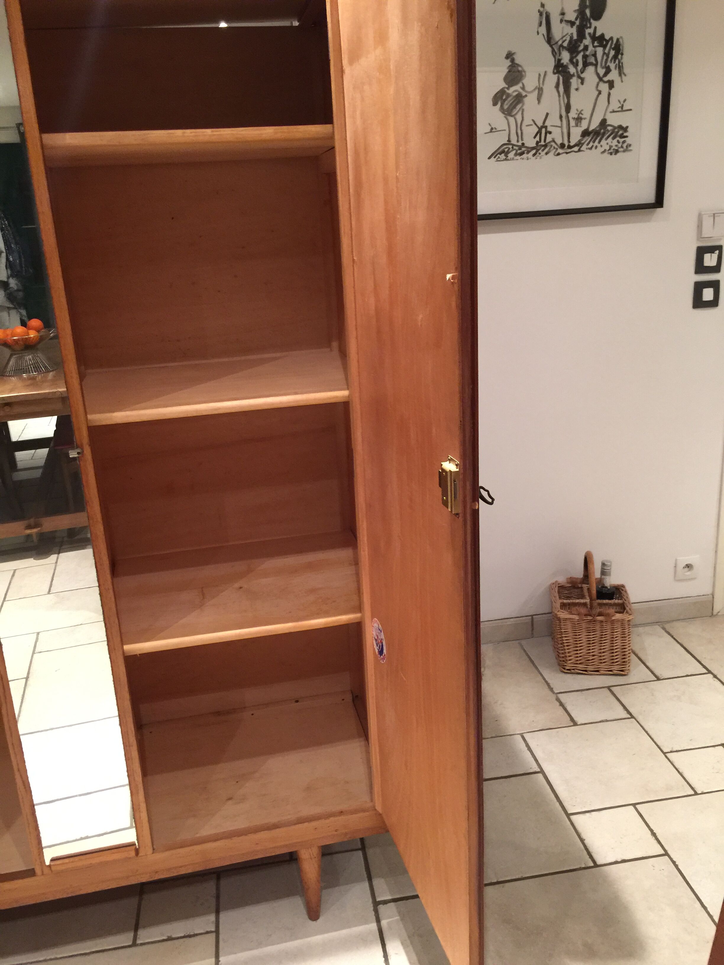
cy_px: 482
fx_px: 809
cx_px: 362
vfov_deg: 61.7
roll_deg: +2.9
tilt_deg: -16.6
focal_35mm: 29
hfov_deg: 48.2
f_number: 2.2
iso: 100
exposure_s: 1/10
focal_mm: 4.15
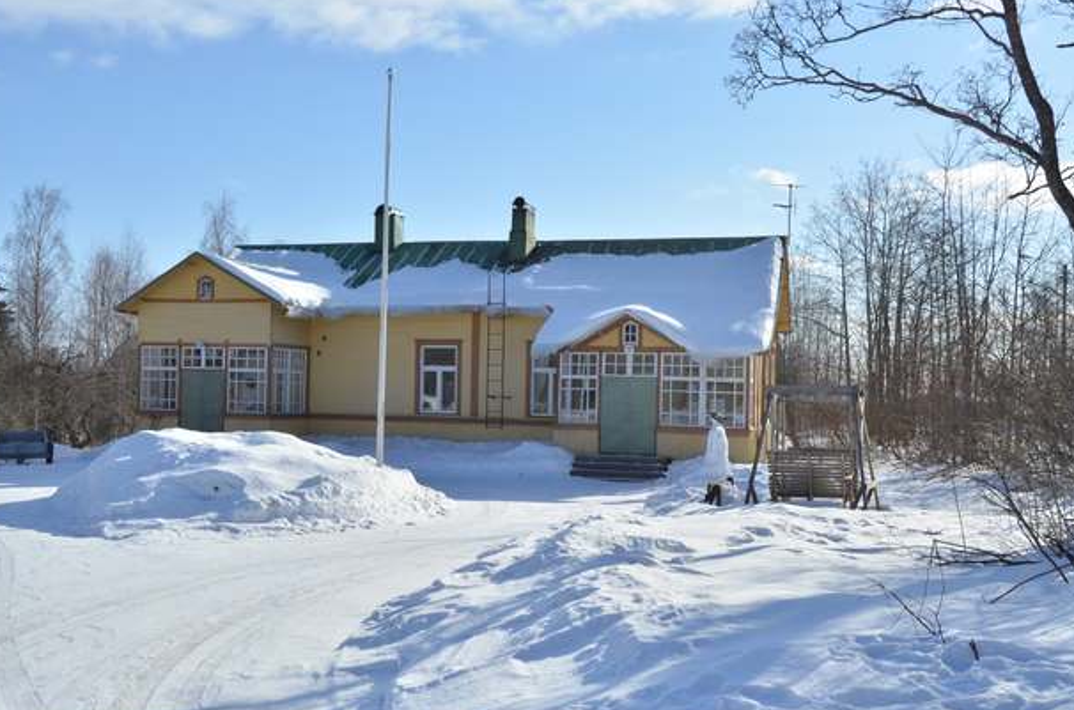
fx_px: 1131
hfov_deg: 50.8
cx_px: 516
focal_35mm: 38
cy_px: 366
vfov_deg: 34.9
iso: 400
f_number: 13
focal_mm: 24
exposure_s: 1/640
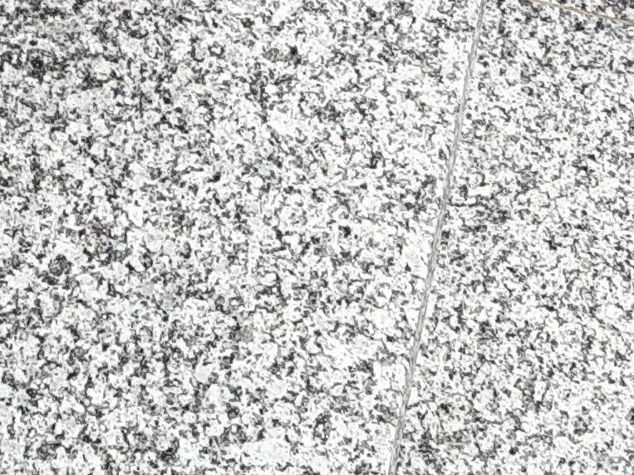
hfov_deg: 12.1
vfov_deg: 8.3
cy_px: -837
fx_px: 2875
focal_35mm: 157
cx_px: -288
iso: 40
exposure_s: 1/2681
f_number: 1.7
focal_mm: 3.92
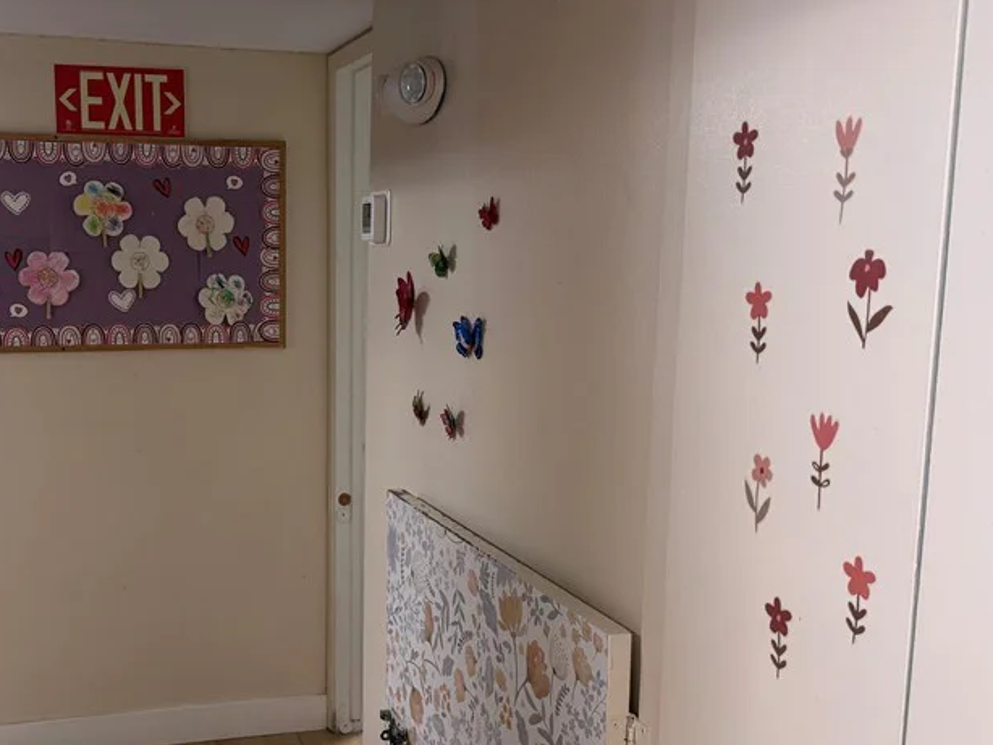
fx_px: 1148
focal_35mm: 40
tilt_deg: -7.5
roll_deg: +0.2
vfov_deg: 36.0
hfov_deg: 45.9
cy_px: 409
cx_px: 315
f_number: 1.78
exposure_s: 1/60
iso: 160
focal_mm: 6.76
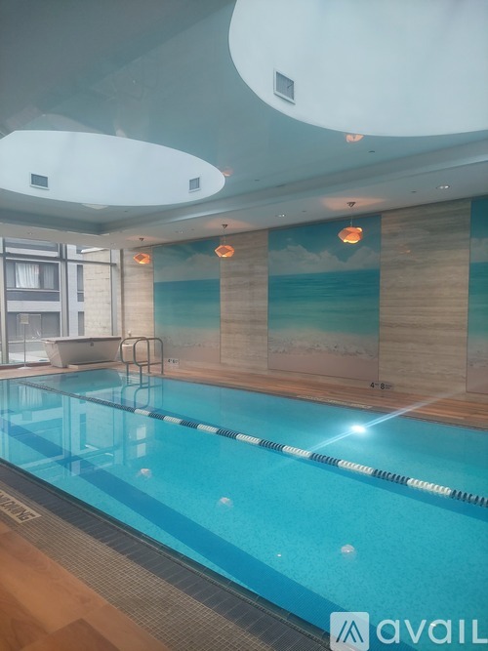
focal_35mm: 24
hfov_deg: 56.8
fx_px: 451
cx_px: 244
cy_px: 326
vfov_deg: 71.6
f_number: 1.8
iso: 125
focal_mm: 5.23
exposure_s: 1/120
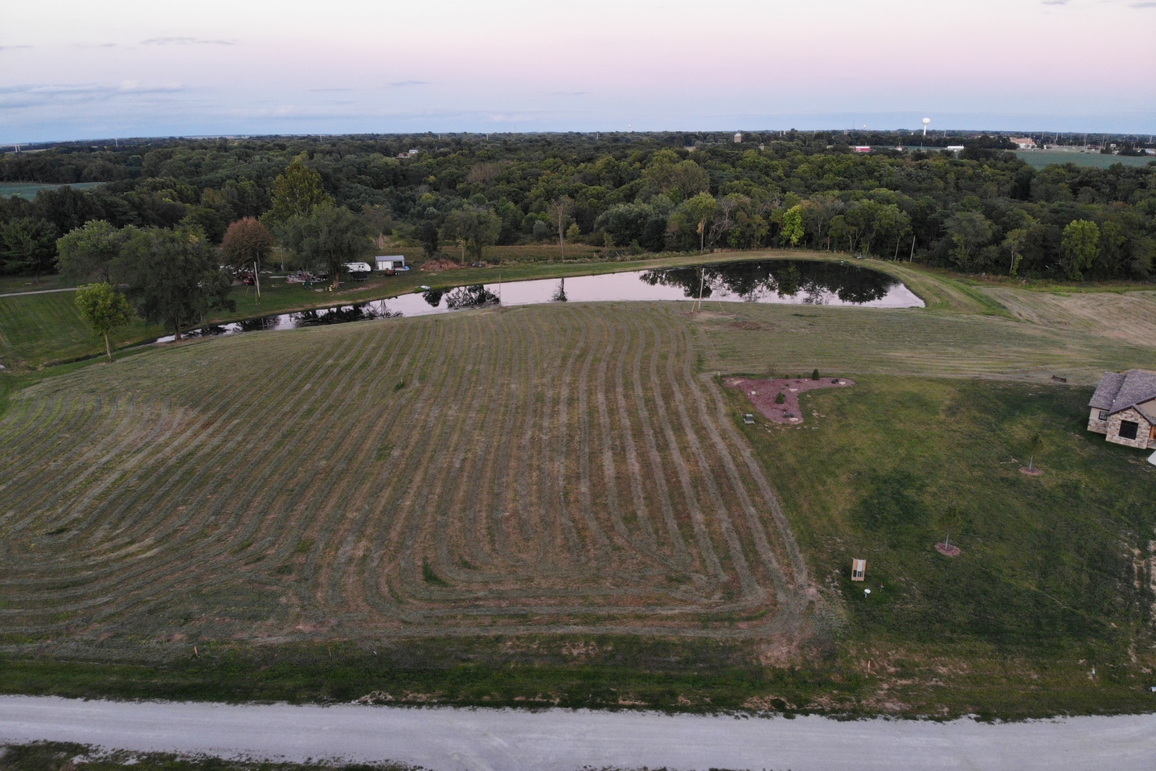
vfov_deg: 51.2
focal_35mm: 25
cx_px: 578
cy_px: 429
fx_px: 803
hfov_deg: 71.5
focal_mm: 4.5
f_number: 2.8
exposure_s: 1/20
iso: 200
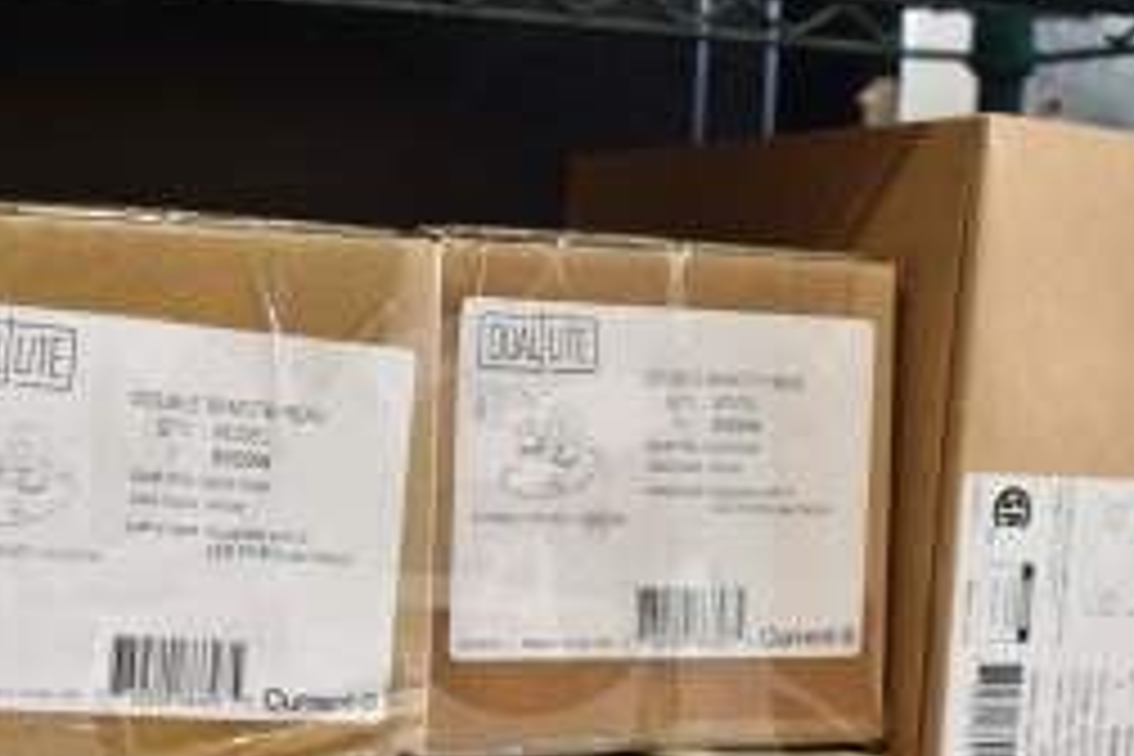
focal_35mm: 76
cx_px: 382
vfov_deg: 17.7
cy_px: 668
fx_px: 2400
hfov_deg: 26.4
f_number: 3.8
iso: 640
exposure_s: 1/30
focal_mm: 21
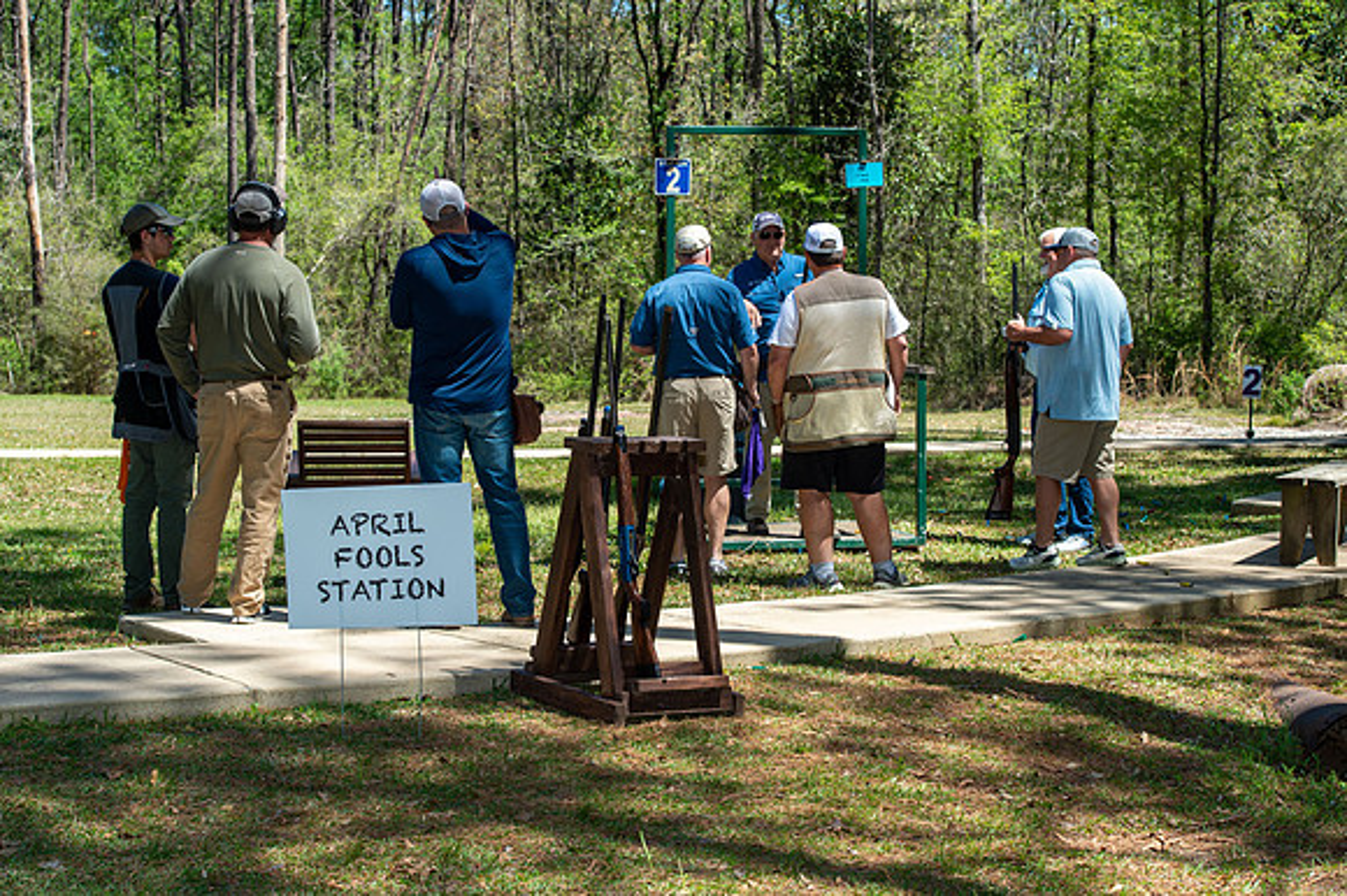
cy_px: 448
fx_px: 2618
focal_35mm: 70
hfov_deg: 28.9
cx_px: 674
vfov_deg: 19.4
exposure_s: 1/250
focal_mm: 70
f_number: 10
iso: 220
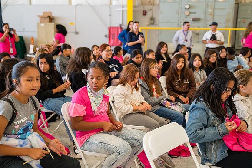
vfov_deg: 31.2
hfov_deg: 45.4
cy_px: 84
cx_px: 126
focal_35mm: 43
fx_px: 301
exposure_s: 1/250
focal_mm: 43
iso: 250
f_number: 2.8
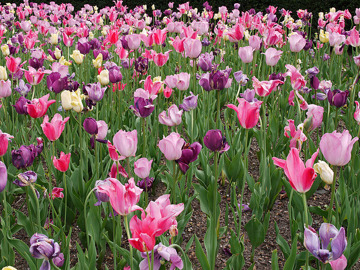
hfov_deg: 42.9
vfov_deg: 32.9
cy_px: 135
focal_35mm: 44
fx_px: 458
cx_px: 180
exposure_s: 1/80
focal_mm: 22
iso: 100
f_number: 8
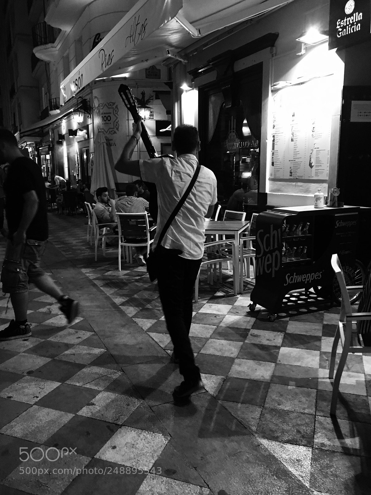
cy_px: 248
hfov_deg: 48.2
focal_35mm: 29
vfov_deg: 61.7
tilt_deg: -8.5
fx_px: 414
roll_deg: -1.5
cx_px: 186
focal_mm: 4.15
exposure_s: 1/33
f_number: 2.2
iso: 200
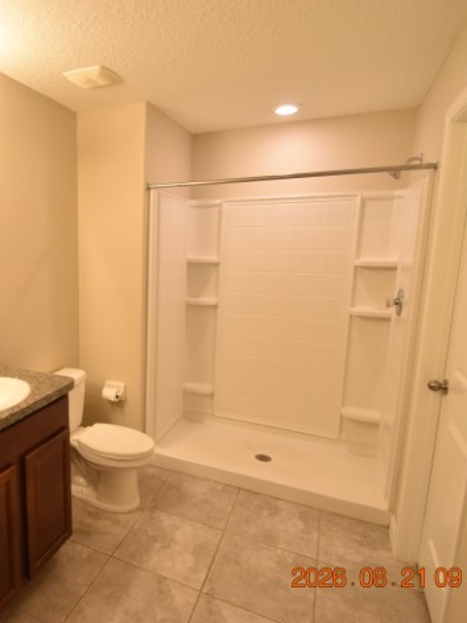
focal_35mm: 22
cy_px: 309
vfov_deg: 76.4
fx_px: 396
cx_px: 117
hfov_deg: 58.0
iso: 400
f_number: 4
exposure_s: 1/60
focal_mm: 10
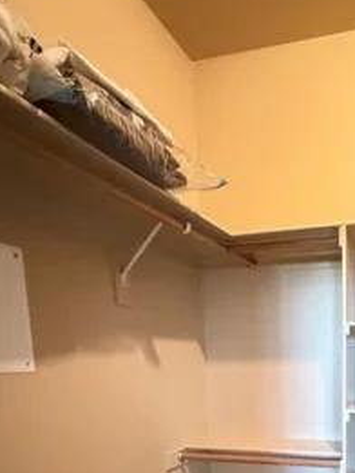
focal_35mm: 30
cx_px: 337
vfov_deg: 52.9
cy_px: 422
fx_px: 410
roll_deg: -0.1
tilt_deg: -8.3
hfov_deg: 41.9
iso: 1250
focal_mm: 2.22
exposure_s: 1/40
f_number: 2.2
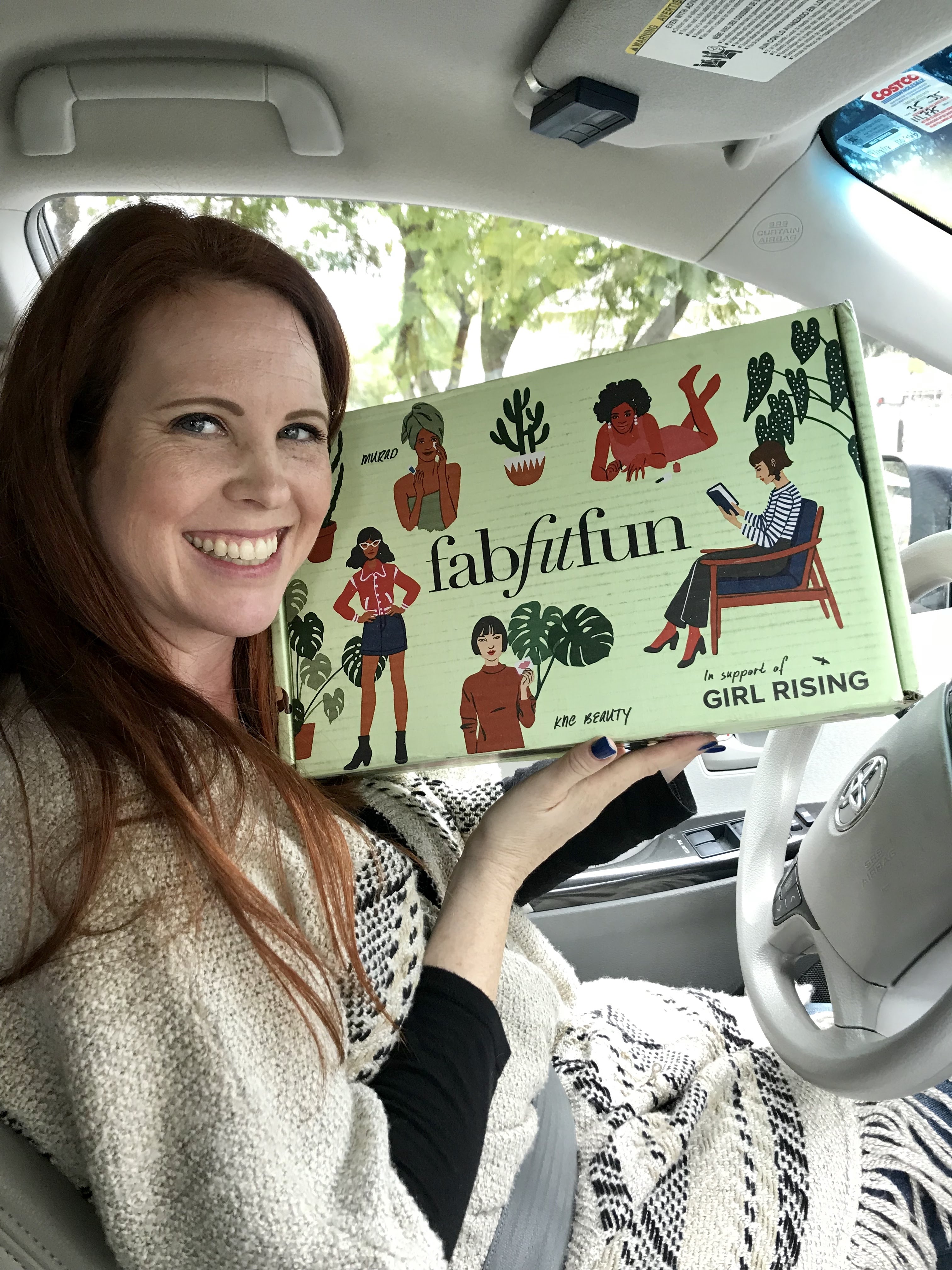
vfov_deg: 63.4
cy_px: 635
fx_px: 1027
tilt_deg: -11.3
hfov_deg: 49.7
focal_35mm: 28
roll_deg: +4.1
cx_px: 476
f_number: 1.8
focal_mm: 3.99
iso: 25
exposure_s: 1/40
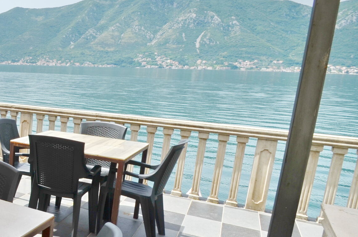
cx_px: -75
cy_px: 124
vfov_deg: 35.8
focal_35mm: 37
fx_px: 367
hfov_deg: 38.2
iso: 100
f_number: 8
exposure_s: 1/250
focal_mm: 10
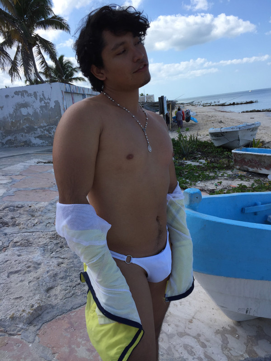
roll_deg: +6.2
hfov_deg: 48.2
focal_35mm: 29
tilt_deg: -13.5
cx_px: 136
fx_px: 303
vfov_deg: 61.7
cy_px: 180
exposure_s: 1/1799
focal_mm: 4.15
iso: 32
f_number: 2.2
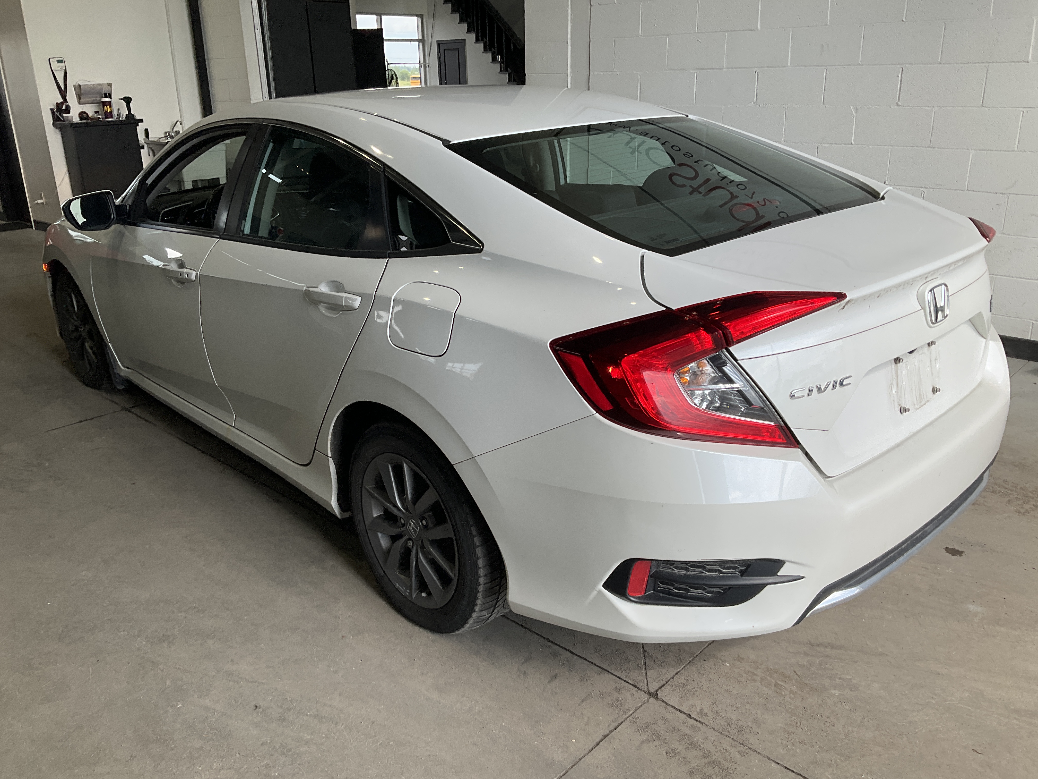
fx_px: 870
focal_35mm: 29
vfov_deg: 48.2
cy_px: 390
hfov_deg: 61.7
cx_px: 519
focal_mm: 3
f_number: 1.8
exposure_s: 1/422
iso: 25
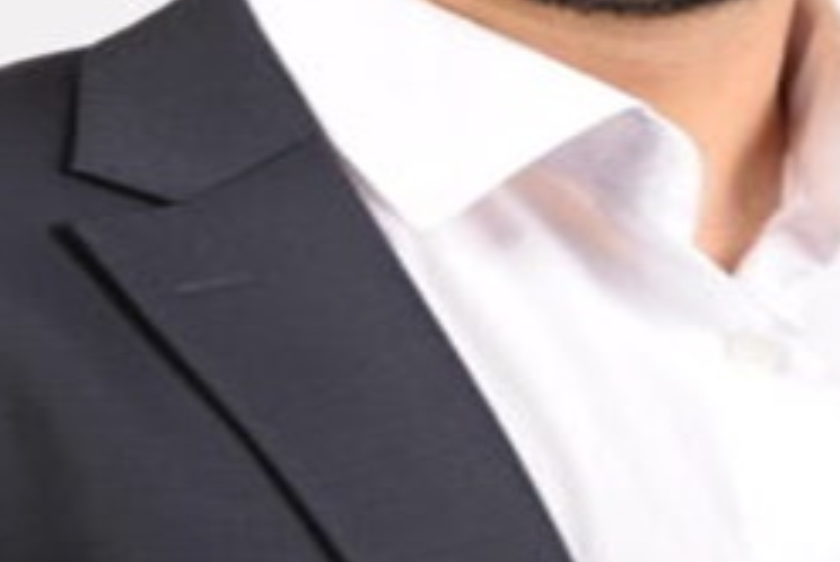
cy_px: -20
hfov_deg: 3.4
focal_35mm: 604
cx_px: 640
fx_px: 14110
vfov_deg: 2.3
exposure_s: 1/125
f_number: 4.5
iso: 200
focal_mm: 200
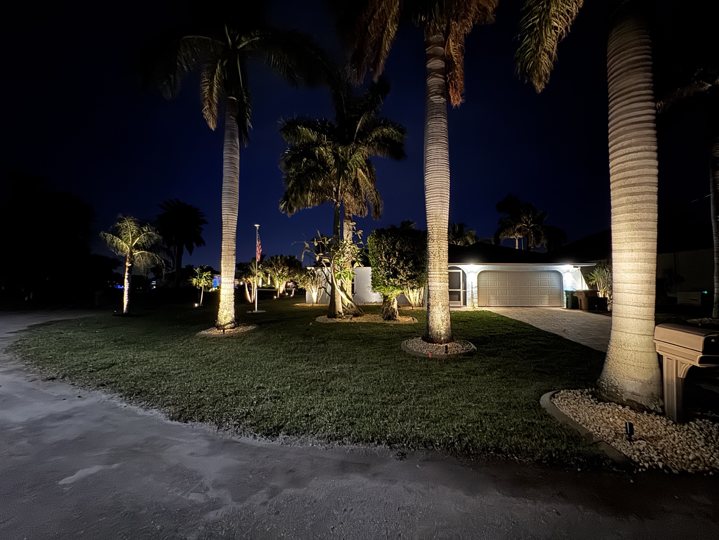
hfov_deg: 102.1
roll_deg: +0.0
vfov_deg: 85.7
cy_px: 270
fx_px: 291
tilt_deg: +2.9
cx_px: 360
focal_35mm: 14
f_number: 2.2
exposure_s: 1/12
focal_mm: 2.22
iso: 1600
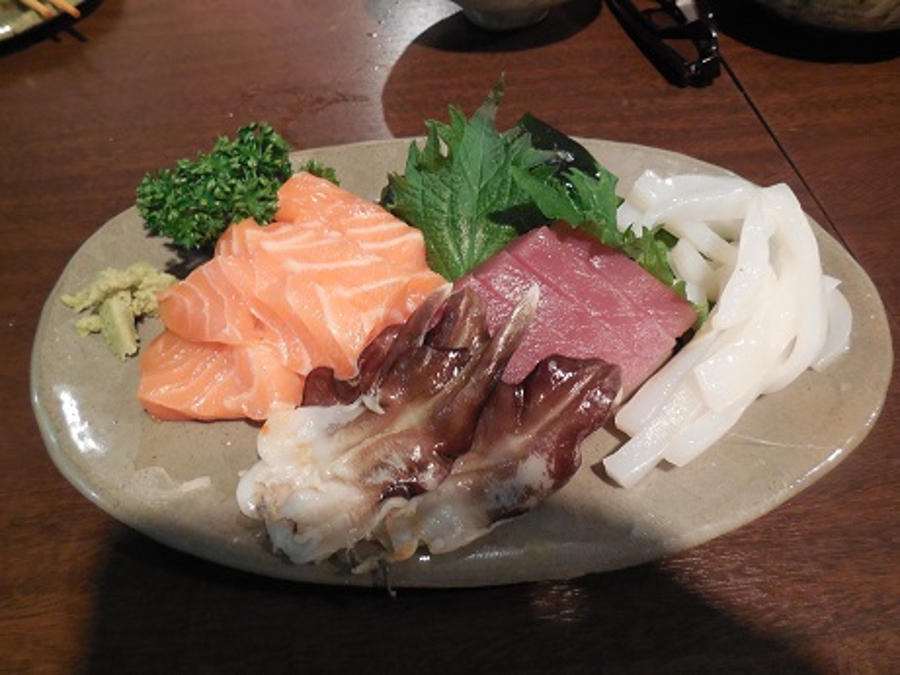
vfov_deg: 54.9
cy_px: 338
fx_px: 650
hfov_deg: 69.4
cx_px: 450
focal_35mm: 25
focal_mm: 4.5
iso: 400
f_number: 3.1
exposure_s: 1/13
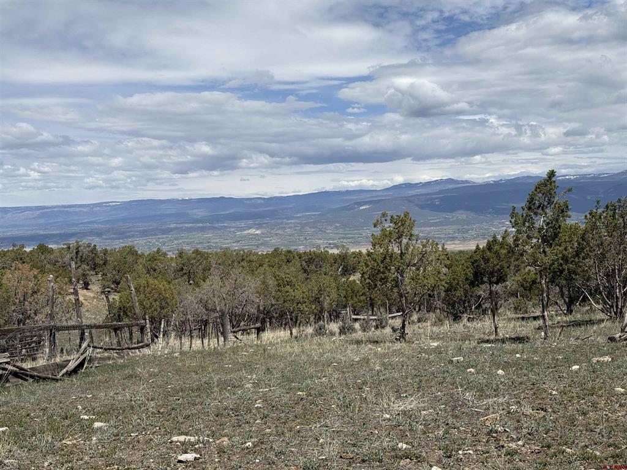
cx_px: 314
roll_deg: -0.7
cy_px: 235
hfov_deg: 39.7
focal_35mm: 48
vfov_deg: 30.3
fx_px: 869
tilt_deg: -0.9
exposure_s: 1/8772
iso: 80
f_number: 1.78
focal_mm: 6.76
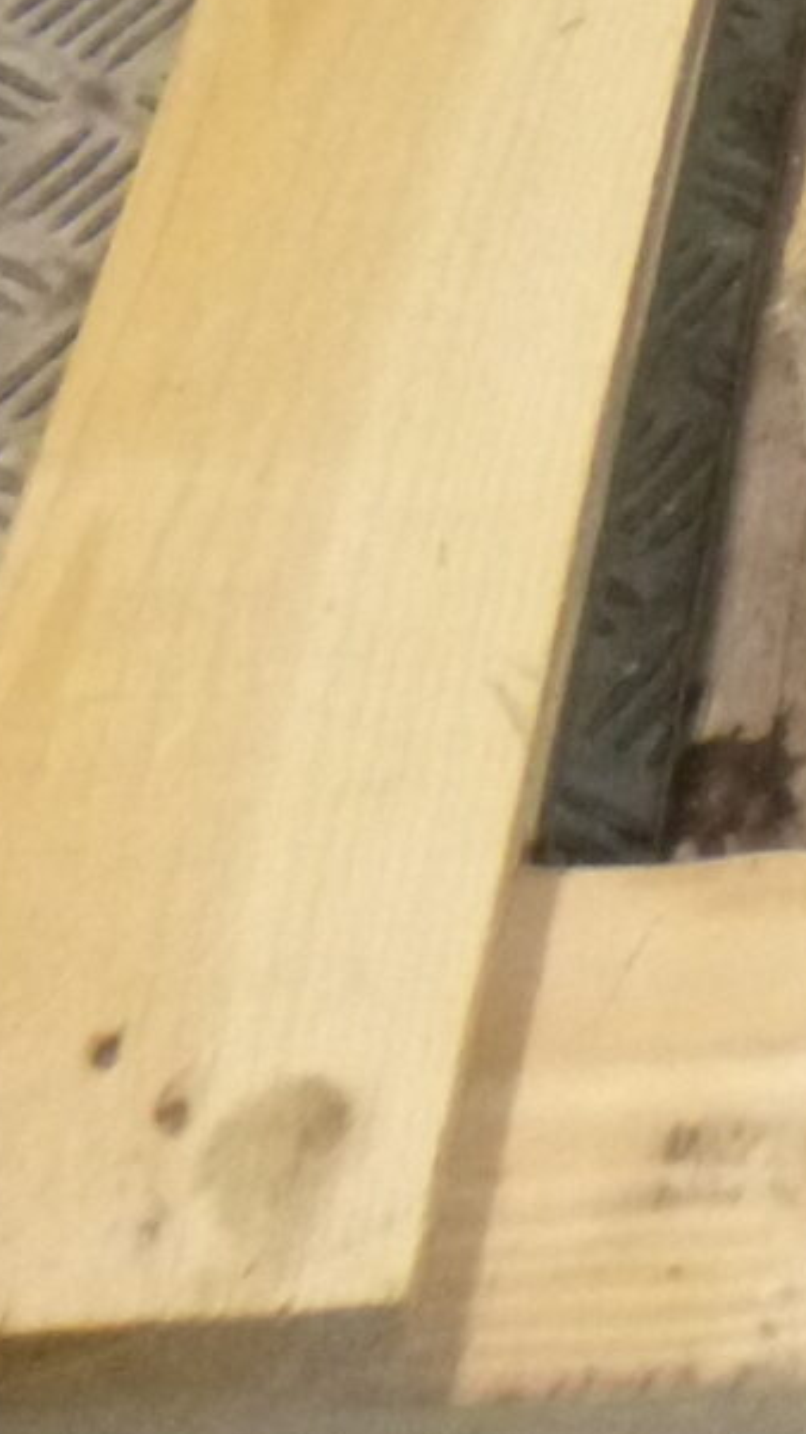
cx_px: 2253
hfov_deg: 8.9
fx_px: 4408
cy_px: -1527
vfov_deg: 14.8
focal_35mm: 116
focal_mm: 4.5
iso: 400
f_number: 3.9
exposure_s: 1/60
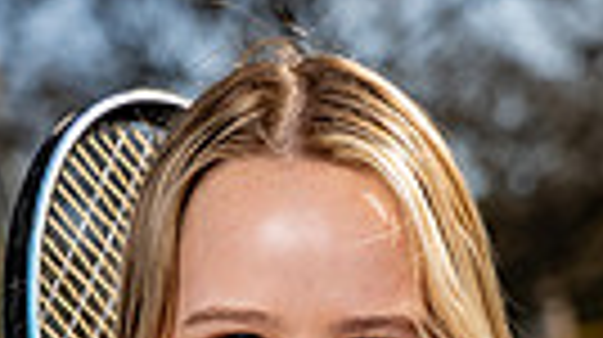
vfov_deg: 5.0
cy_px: 915
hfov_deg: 9.3
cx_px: 346
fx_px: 3705
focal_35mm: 232
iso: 100
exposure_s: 1/1250
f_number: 4
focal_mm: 66
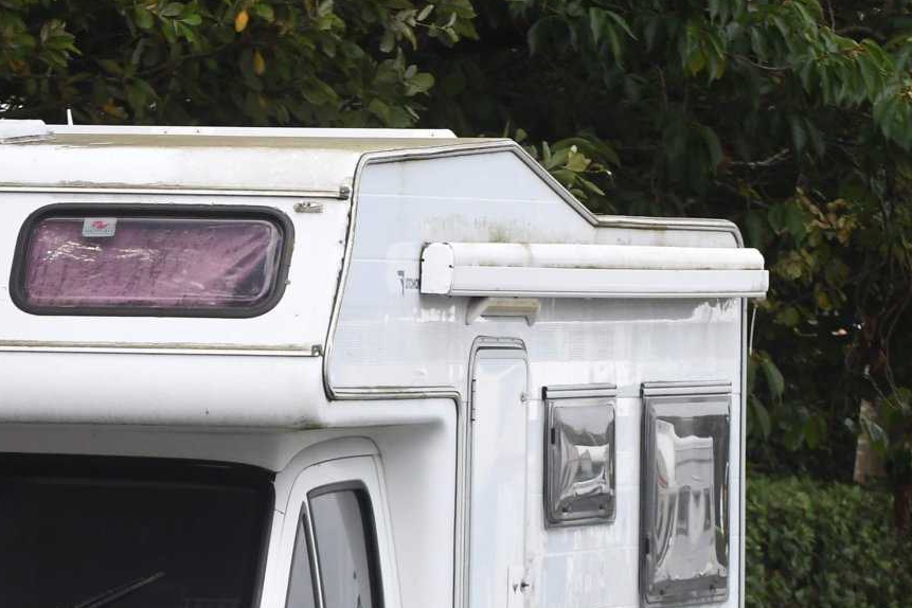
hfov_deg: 5.0
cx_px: 276
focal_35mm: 414
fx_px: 10487
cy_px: 699
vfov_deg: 3.3
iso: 1250
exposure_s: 1/1000
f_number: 16
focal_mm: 116
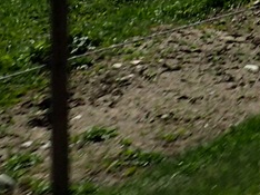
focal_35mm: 146
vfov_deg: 8.9
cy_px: -313
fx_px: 1095
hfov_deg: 13.3
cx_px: 271
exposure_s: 1/320
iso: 100
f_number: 8
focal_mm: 4.5
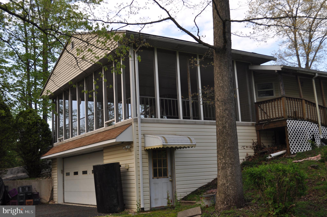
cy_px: 108
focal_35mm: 42
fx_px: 381
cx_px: 164
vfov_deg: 31.8
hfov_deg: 46.5
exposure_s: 1/200
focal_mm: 28
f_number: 7.1
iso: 200
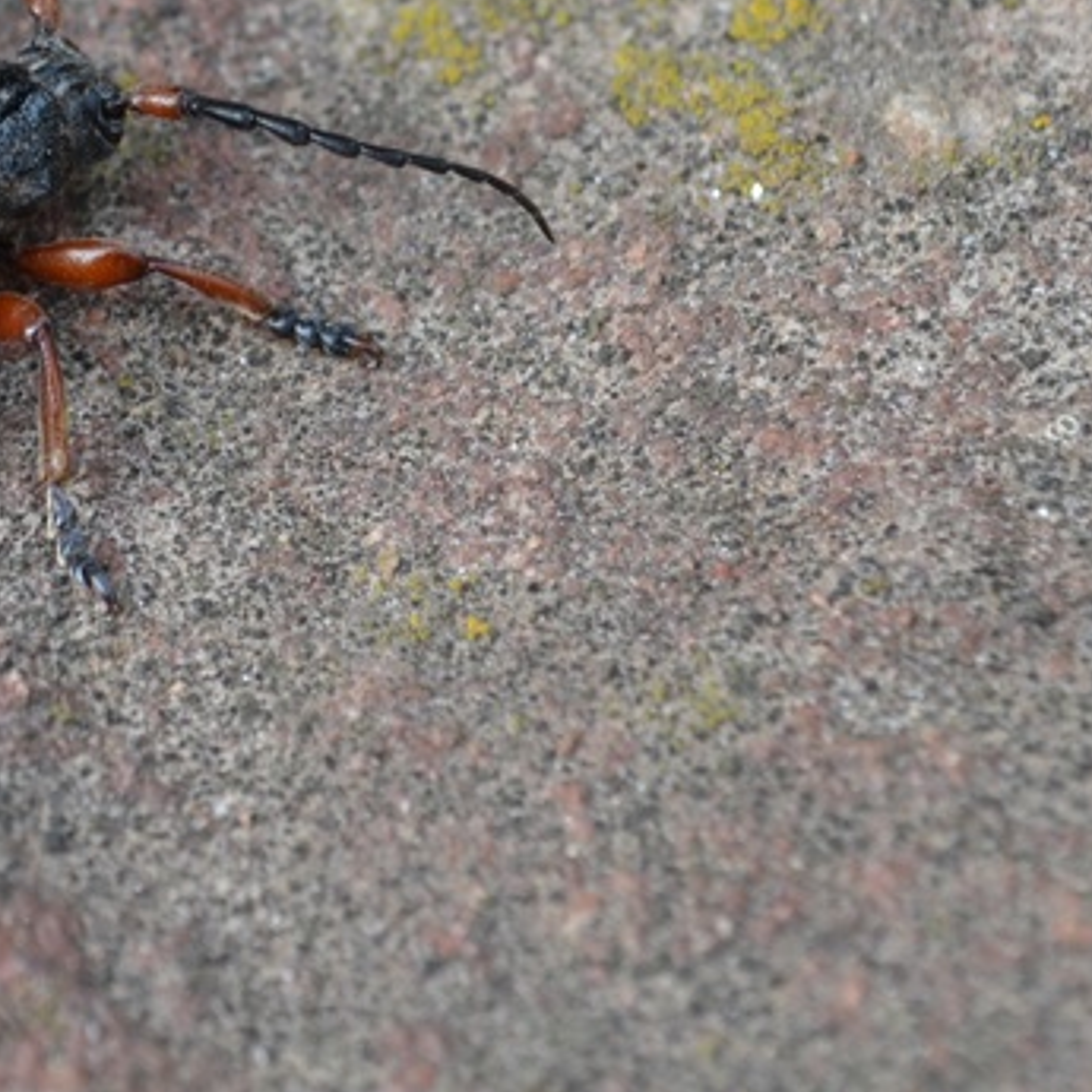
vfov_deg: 8.9
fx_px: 7002
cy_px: 133
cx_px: 47
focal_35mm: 196
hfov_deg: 8.9
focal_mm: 55
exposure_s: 1/60
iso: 160
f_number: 8
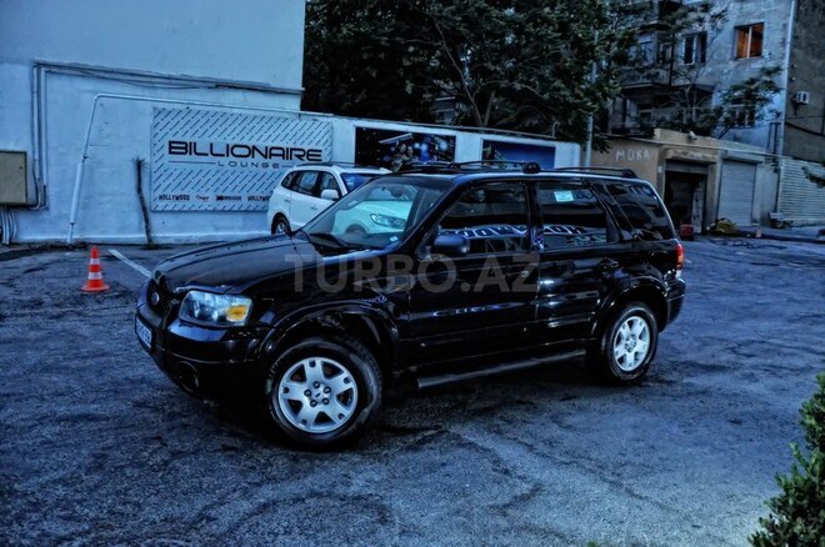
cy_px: 274
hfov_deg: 67.5
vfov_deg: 47.8
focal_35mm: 27
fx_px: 618
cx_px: 412
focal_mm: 18
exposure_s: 1/200
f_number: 3.5
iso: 2000
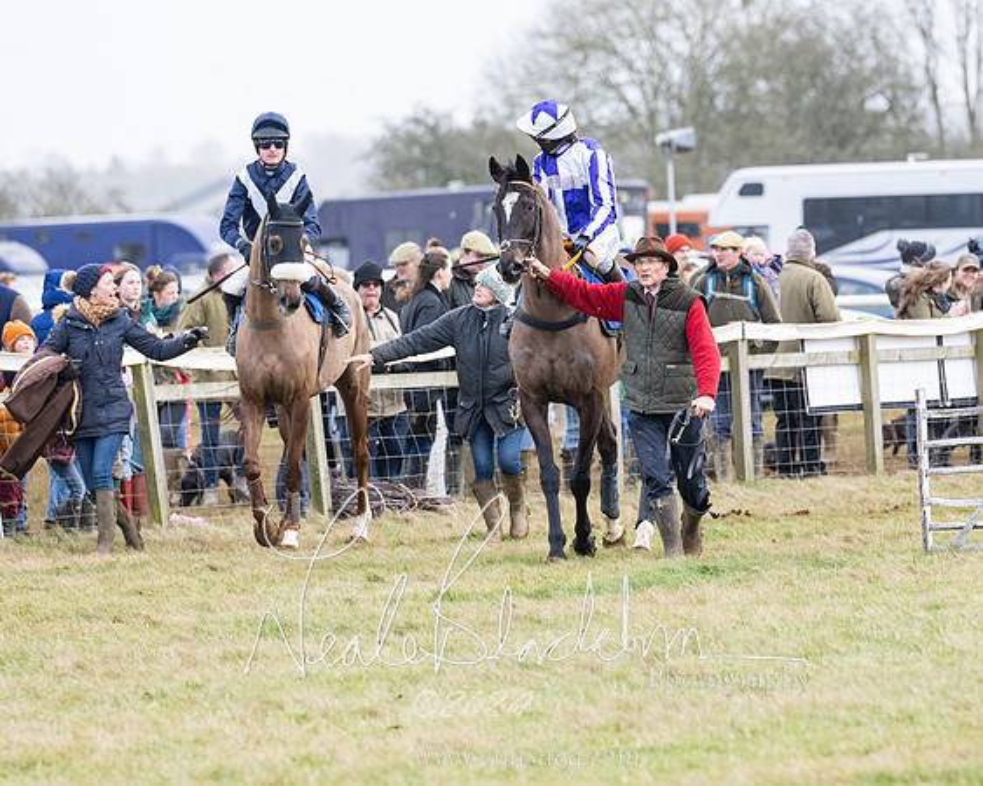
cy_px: 380
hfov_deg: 5.5
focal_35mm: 349
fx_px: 10146
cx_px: 573
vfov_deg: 4.4
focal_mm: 200
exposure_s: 1/1000
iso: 800
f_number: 4
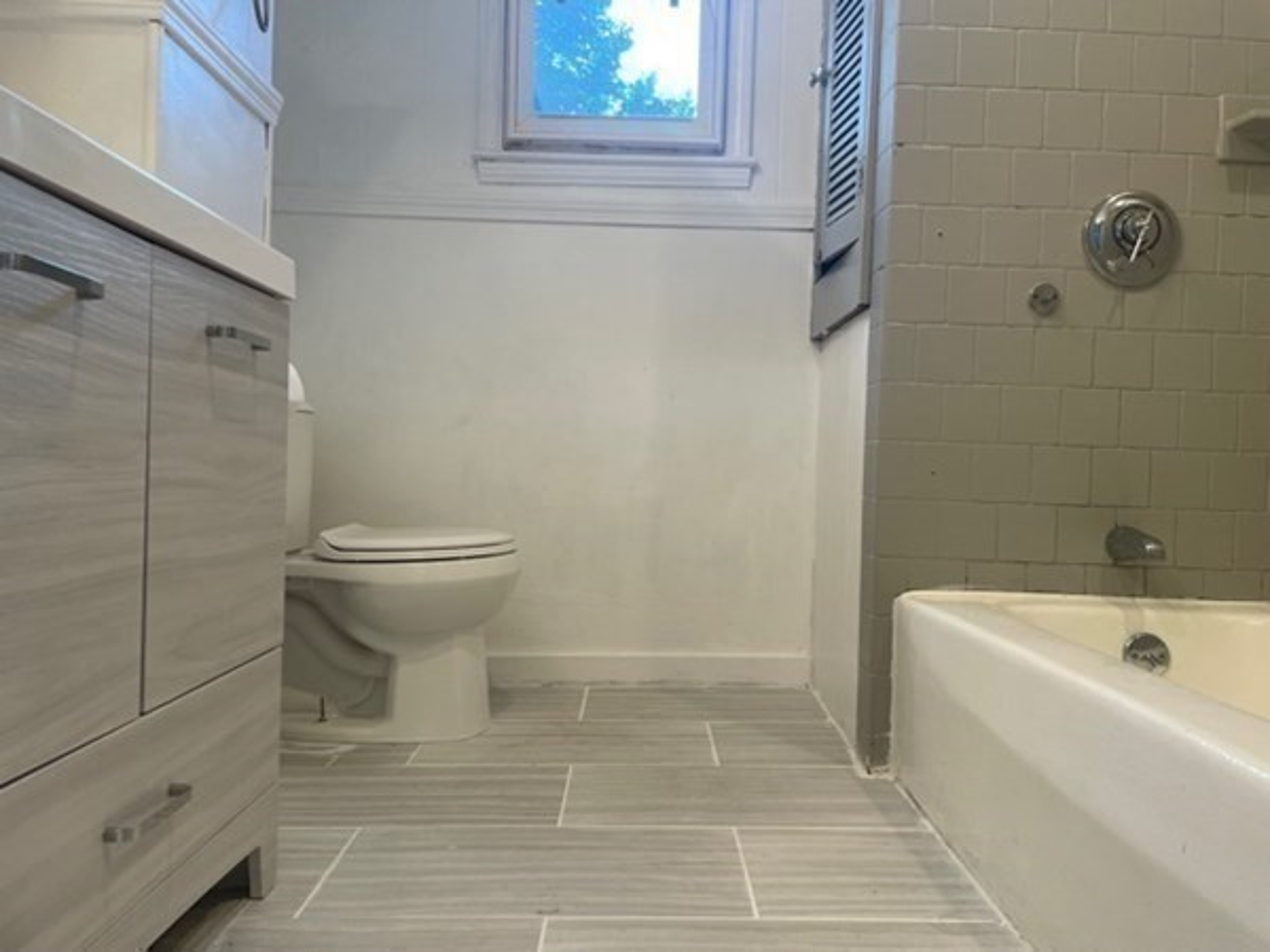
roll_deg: -1.4
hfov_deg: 67.3
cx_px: 635
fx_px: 954
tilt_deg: -1.0
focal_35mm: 26
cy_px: 476
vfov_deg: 53.1
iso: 80
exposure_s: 1/120
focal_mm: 4.2
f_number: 1.6
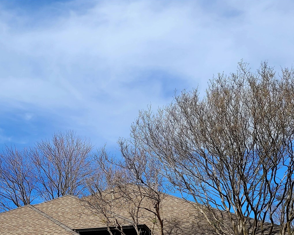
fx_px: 444
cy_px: 220
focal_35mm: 51
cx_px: 97
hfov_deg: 36.3
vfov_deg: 28.3
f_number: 1.8
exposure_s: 1/3333
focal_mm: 5.4
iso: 40
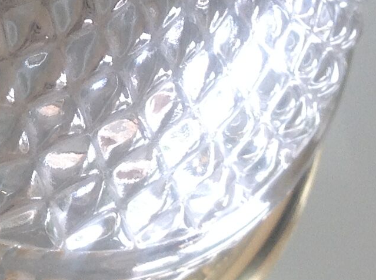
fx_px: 1540
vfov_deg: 10.1
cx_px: -131
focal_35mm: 142
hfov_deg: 13.4
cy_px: -111
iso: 50
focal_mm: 4.28
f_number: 2.4
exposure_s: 1/60
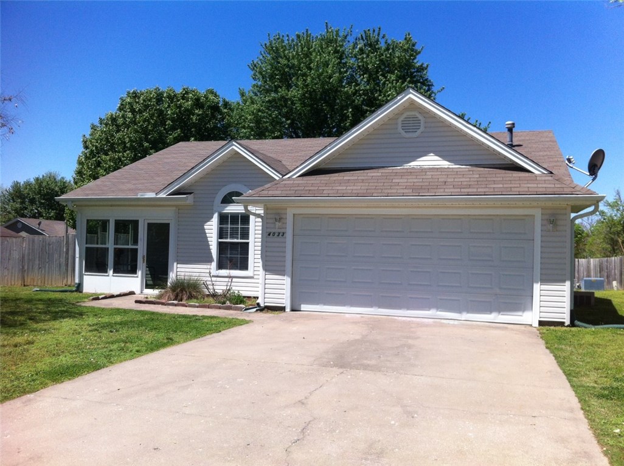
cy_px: 233
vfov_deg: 40.6
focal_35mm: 35
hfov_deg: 52.7
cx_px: 312
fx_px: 630
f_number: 2.8
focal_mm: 3.85
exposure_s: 1/1676
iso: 80
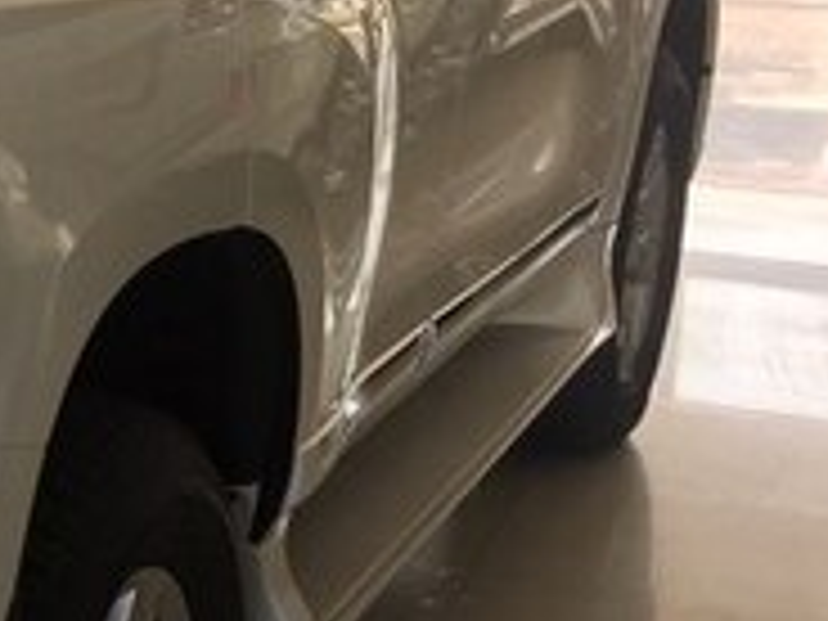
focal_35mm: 104
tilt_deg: -11.4
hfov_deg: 16.1
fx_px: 2488
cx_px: -639
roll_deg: -1.3
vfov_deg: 14.2
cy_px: 169
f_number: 2.2
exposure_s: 1/100
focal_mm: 4.15
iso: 32
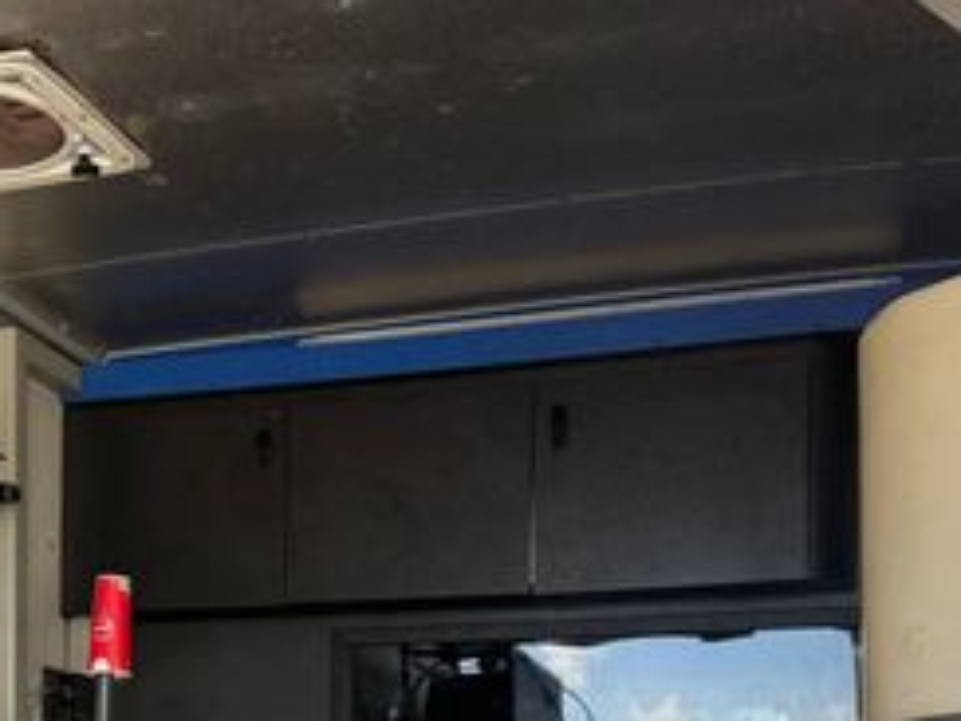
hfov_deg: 30.3
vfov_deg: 21.9
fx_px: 1749
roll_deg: +0.7
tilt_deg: -0.9
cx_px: 272
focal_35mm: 63
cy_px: 816
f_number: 1.78
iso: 100
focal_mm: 6.76
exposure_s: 1/416
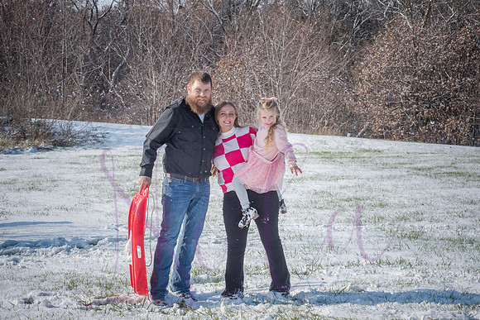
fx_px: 1227
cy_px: 160
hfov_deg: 22.1
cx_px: 240
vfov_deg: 14.9
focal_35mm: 92
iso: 640
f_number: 14
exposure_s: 1/1000
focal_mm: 92
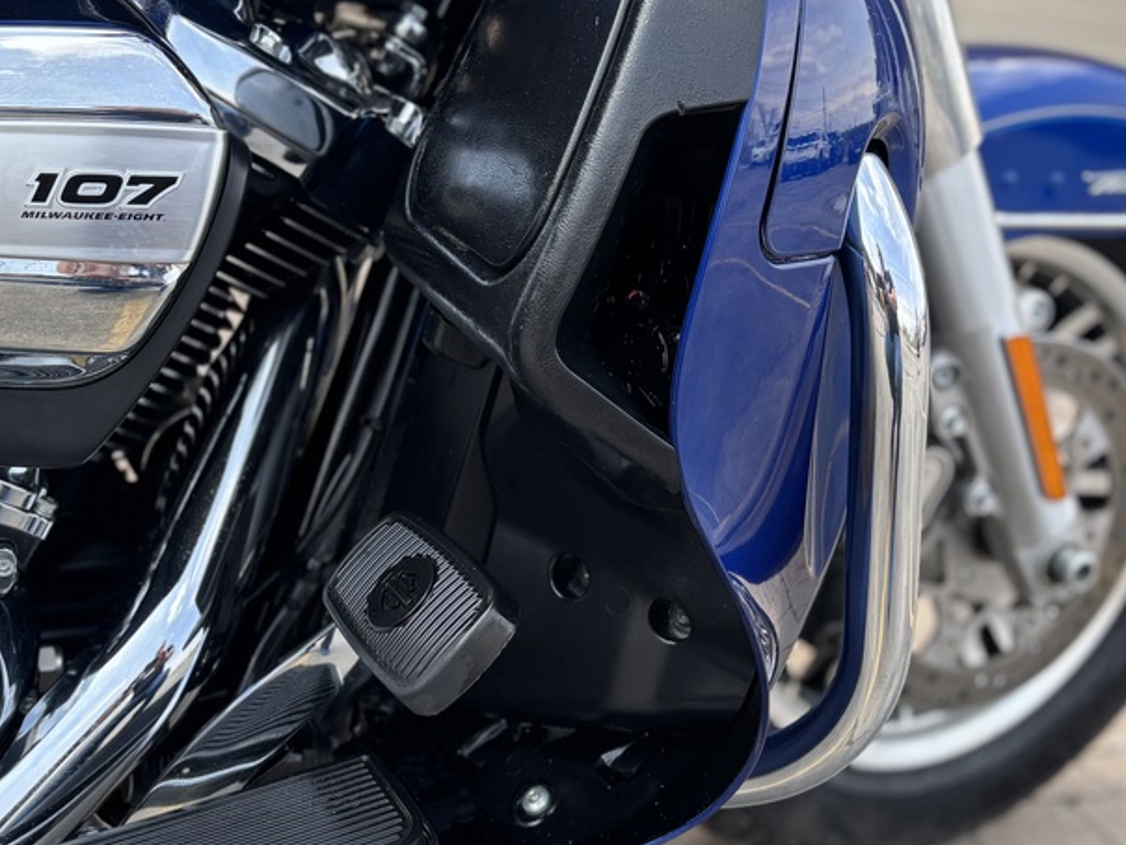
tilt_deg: -16.1
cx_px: 452
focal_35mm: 44
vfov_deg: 32.9
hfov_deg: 42.7
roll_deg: -6.8
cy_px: 374
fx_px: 1432
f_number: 1.6
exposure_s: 1/411
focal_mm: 5.96
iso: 50
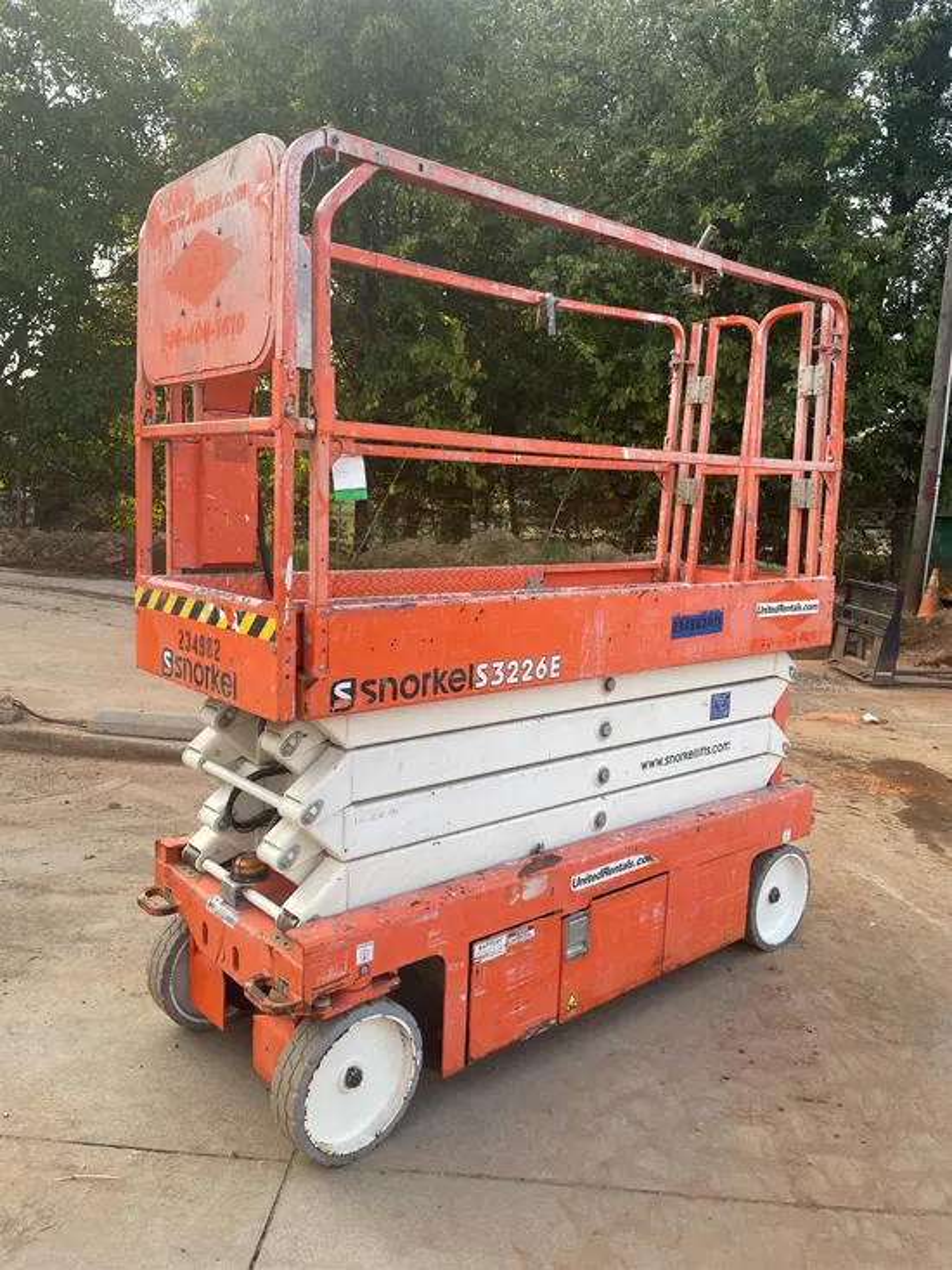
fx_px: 953
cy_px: 635
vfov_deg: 67.3
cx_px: 476
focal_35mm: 26
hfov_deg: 53.1
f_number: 1.6
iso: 32
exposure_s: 1/278
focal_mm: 4.2
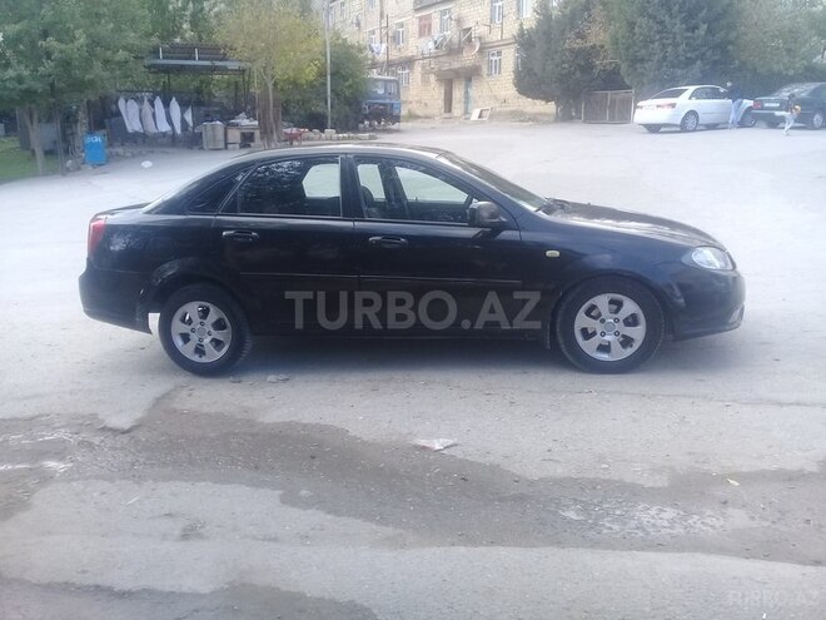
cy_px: 310
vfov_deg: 45.4
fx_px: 740
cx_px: 413
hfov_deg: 58.4
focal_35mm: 31
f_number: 2.2
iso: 50
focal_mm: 3.3
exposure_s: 1/228
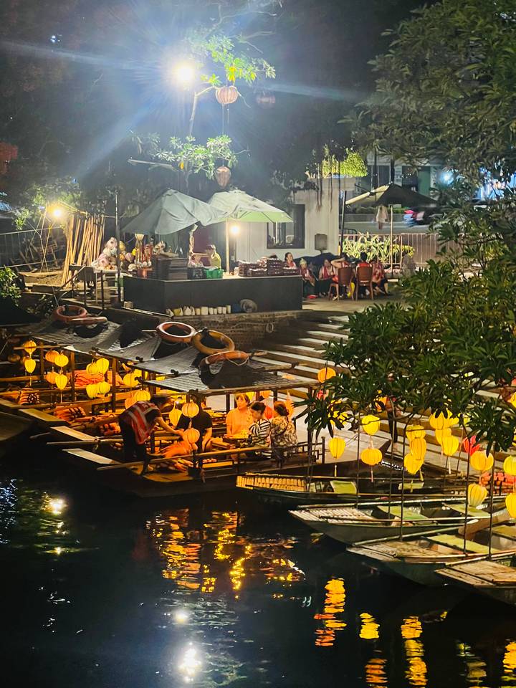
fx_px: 1530
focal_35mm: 77
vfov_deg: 25.3
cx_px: 258
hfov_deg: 19.1
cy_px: 344
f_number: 2.8
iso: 1000
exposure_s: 1/25
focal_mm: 9
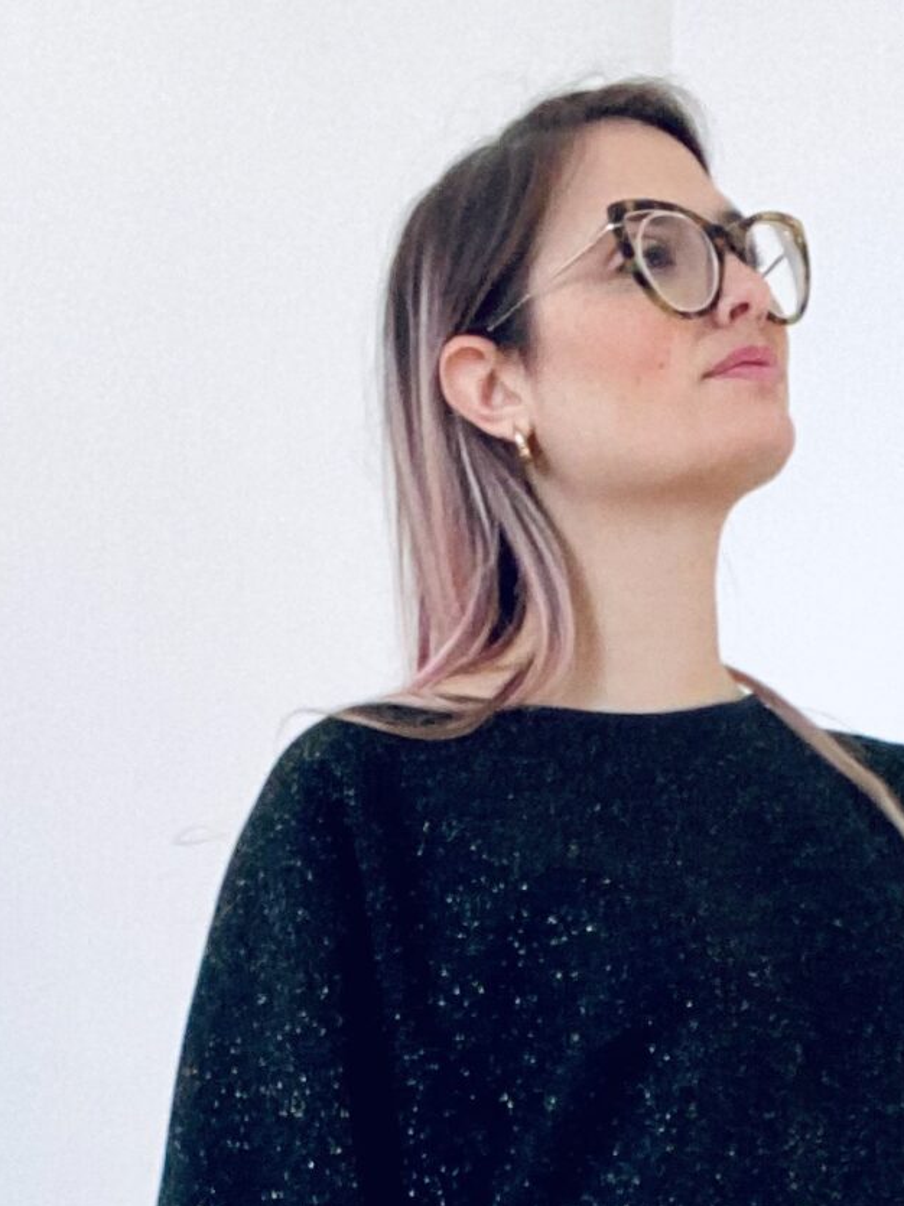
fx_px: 3204
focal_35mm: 92
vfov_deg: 19.6
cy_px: 1583
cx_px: 747
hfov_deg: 15.9
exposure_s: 1/111
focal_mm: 2.71
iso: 100
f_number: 2.2
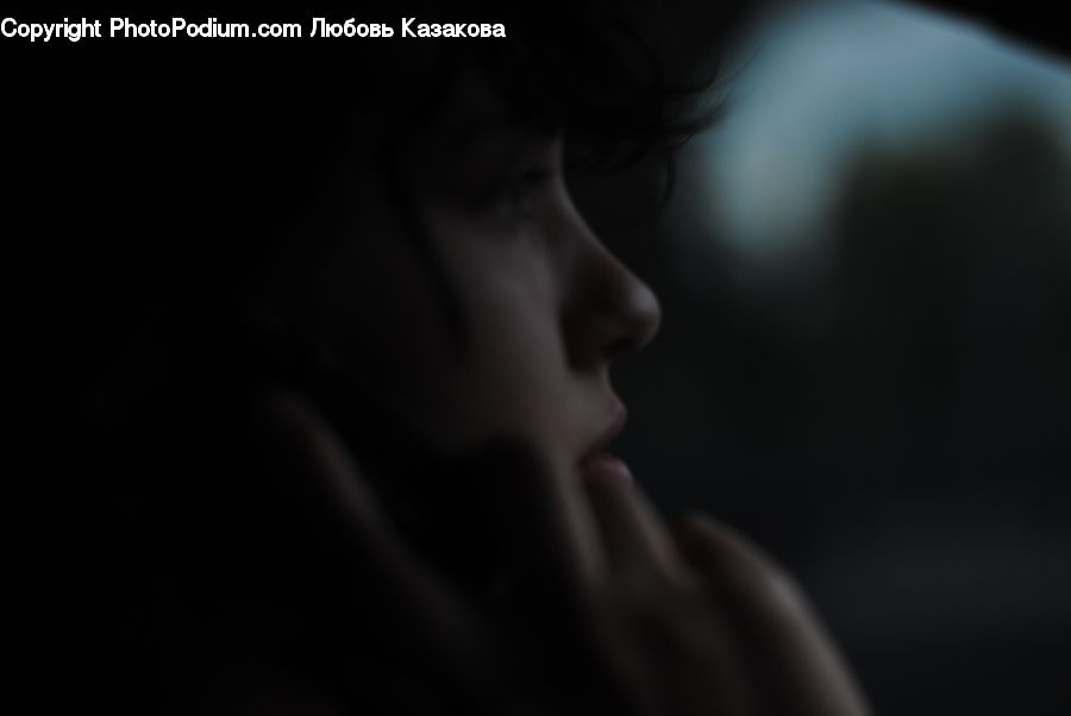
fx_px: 2233
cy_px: 358
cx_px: 536
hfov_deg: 27.0
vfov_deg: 18.2
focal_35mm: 75
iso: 100
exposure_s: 1/250
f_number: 1.8
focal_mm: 50
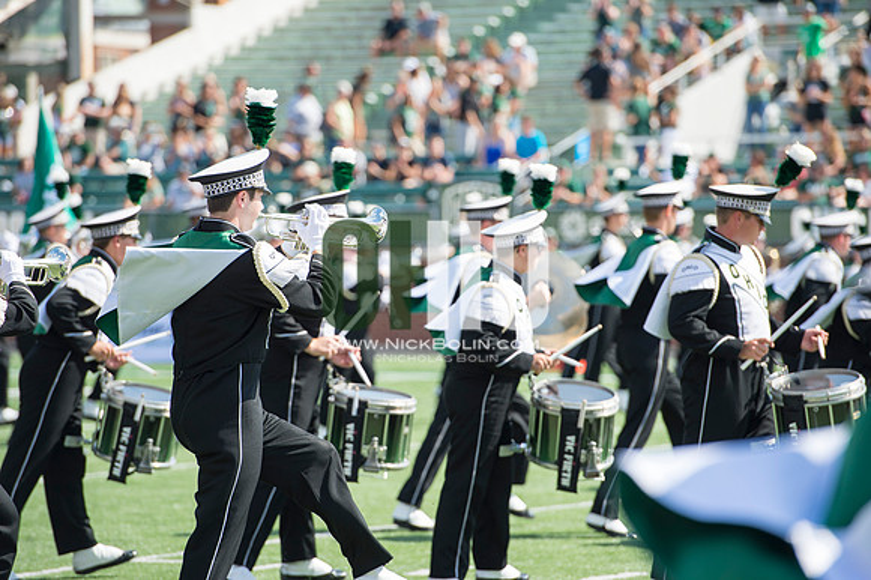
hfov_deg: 10.3
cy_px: 290
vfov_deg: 6.9
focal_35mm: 200
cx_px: 436
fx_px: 4836
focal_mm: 200
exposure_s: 1/1000
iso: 200
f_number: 4.5
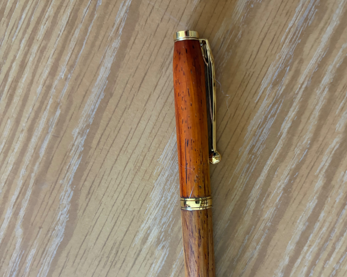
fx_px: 359
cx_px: 179
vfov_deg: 41.4
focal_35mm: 35
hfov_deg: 51.5
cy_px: 194
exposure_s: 1/60
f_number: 1.6
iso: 320
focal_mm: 5.96
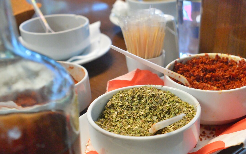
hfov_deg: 36.0
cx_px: 159
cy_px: 124
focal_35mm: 56
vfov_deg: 22.8
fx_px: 375
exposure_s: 1/40
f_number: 3.8
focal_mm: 22
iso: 3200
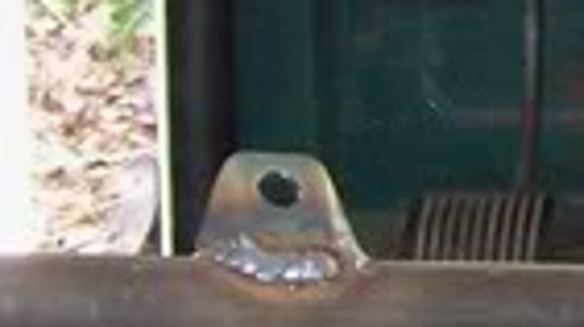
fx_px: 4409
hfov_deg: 7.1
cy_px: -99
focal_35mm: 285
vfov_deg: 4.2
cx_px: 1450
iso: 140
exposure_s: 1/64
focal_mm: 6
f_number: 2.7
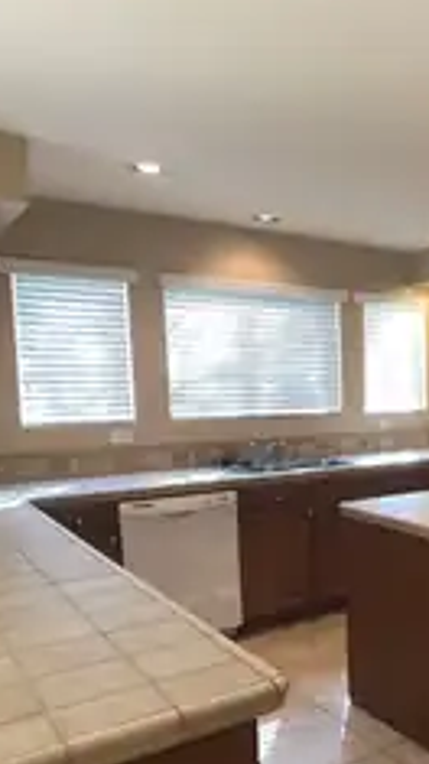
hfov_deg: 21.7
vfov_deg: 39.7
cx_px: 484
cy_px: 465
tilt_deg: -7.2
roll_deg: +0.8
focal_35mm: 52
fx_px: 1053
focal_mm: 4
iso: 32
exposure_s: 1/20
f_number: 1.8
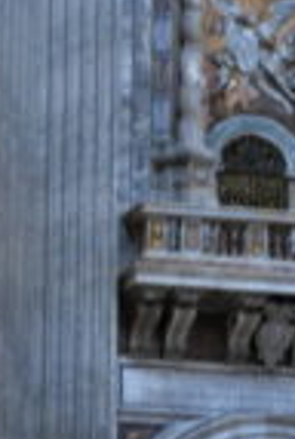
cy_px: 218
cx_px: 75
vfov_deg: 8.9
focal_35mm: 230
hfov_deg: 6.0
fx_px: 2813
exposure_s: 1/13
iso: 800
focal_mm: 44
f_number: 4.5
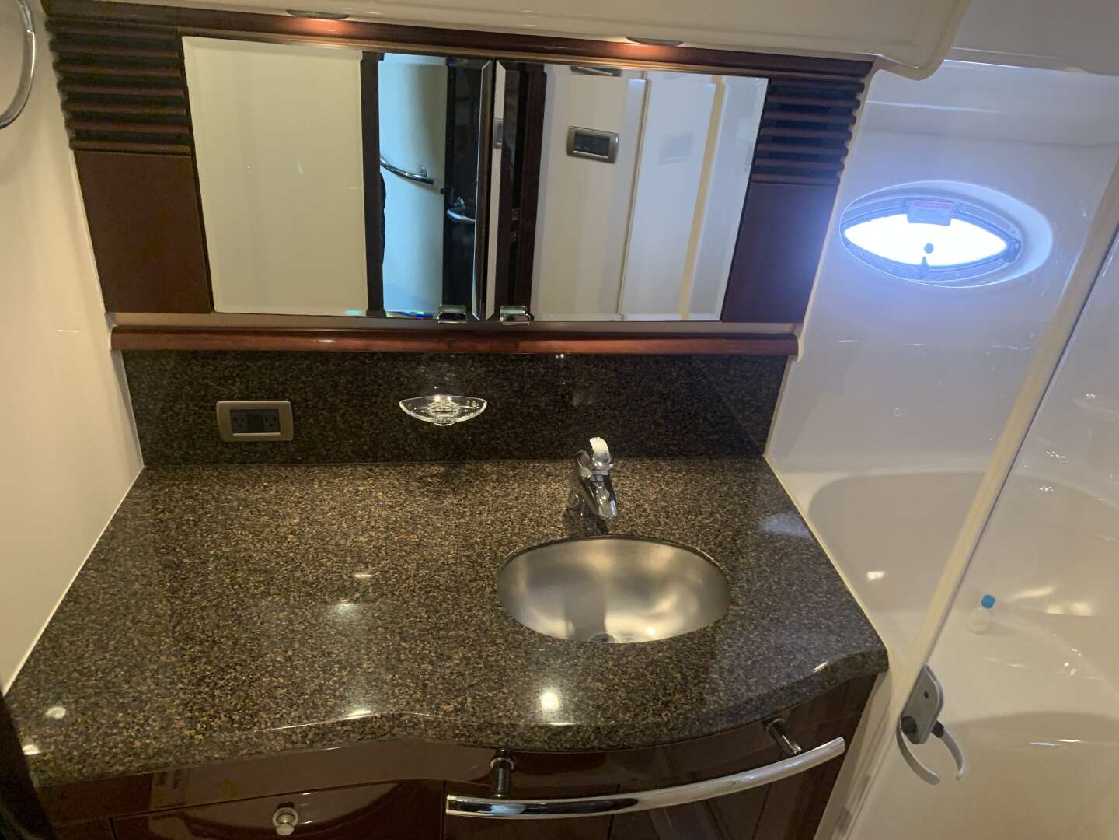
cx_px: 560
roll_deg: -4.7
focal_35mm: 26
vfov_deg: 53.1
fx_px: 840
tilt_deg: -31.2
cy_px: 420
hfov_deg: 67.3
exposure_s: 1/40
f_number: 1.8
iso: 400
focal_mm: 4.25
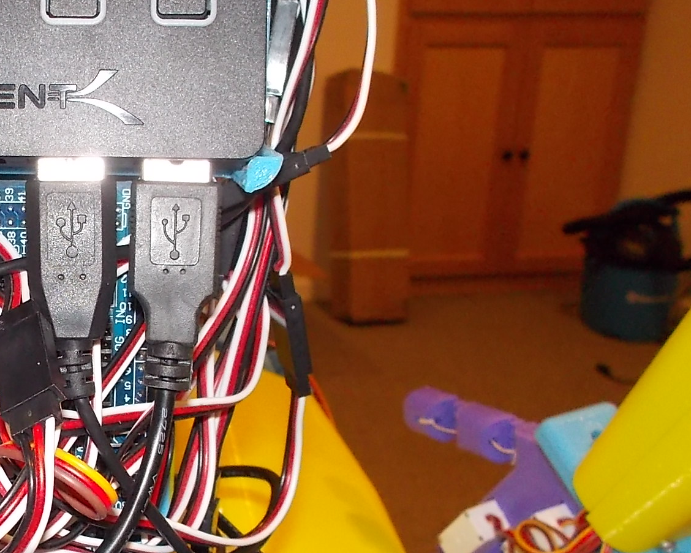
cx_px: -3
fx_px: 1166
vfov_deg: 26.4
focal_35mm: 57
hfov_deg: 30.6
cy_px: 394
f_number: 3.3
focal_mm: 4.1
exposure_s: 1/25
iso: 200
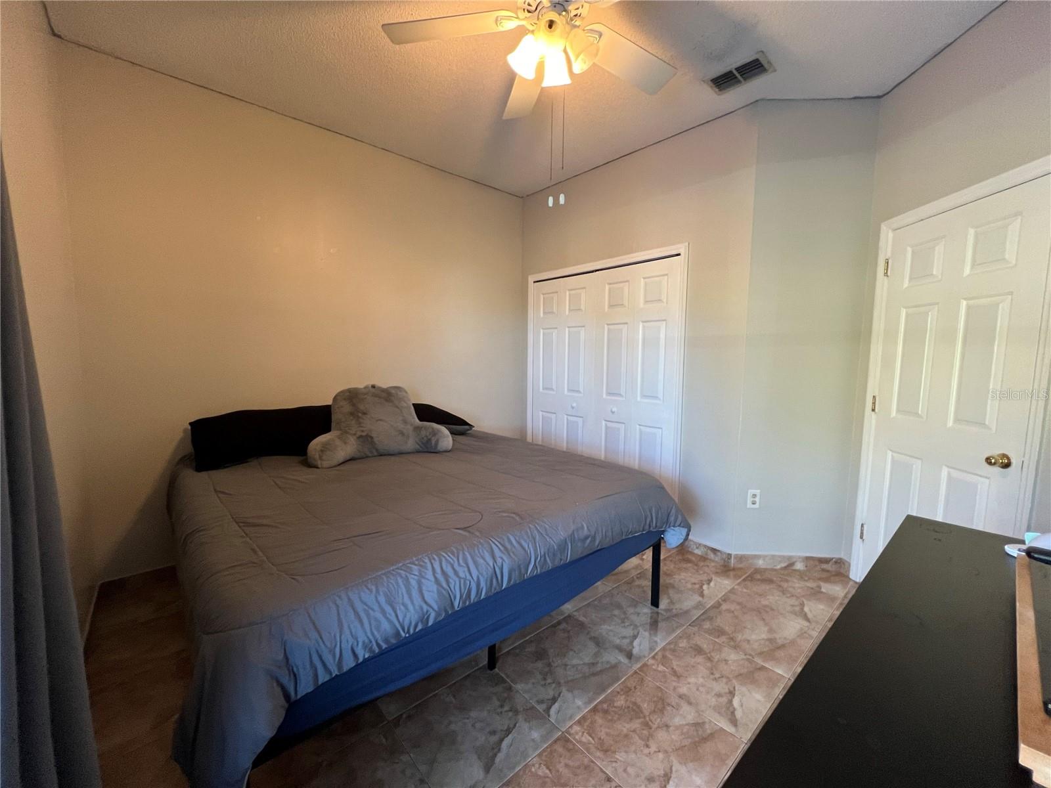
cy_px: 394
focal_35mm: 13
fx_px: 395
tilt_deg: -5.6
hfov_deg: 106.2
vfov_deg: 89.9
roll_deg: -0.4
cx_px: 526
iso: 250
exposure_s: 1/60
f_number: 1.8
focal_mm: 1.57
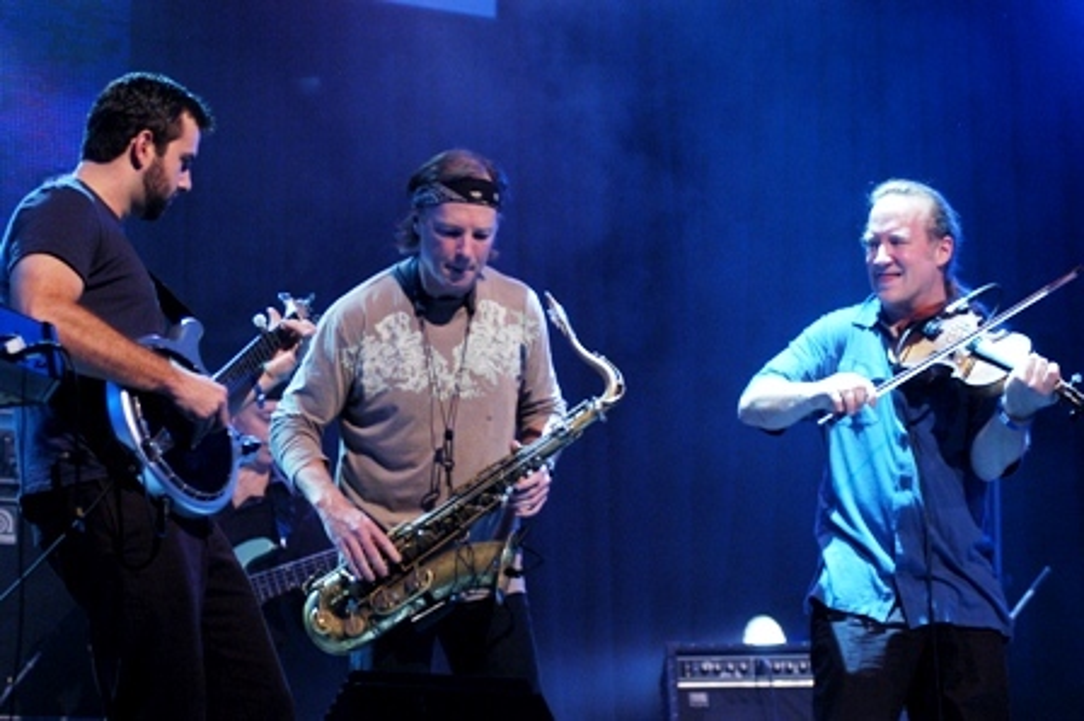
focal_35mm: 120
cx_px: 542
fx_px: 3611
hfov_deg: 17.1
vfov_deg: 11.4
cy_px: 360
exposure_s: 1/100
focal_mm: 80
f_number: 2.8
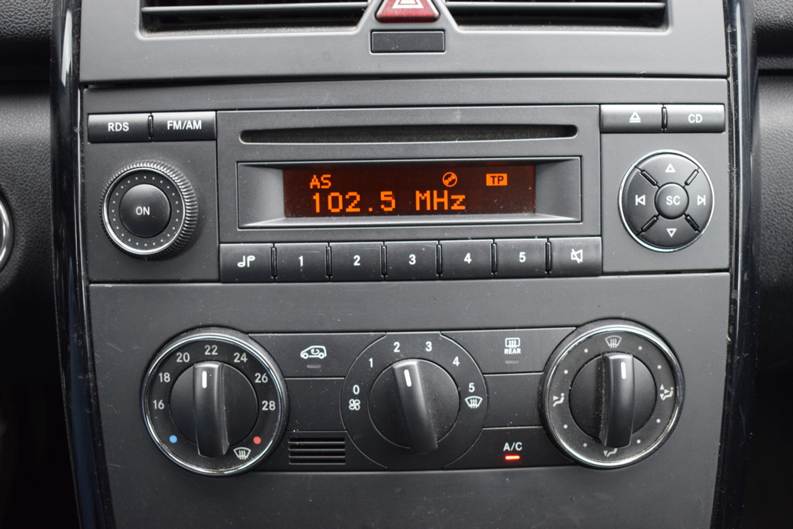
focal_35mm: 46
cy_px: 264
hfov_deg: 42.3
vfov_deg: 28.9
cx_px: 396
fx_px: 1024
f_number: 4.2
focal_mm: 31
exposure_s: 1/60
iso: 640
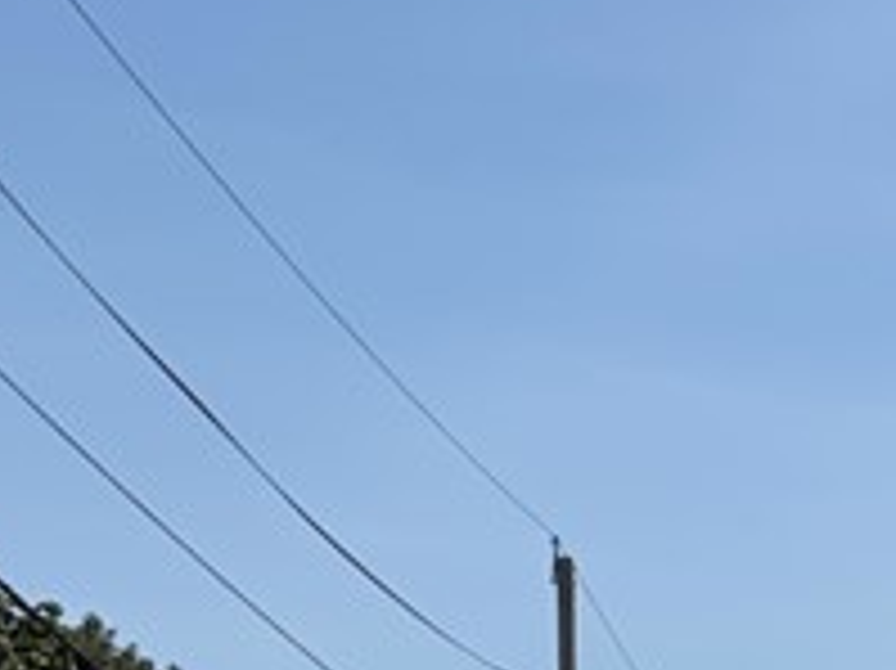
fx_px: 3466
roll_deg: +0.2
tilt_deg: -2.0
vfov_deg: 10.2
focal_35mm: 134
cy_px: 1367
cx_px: 1891
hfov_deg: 12.6
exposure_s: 1/6993
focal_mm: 5.96
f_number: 1.6
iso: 50
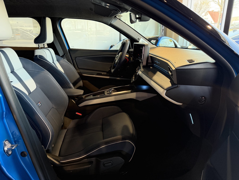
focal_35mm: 24
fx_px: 166
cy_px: 90
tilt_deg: -17.4
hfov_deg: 71.6
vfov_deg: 56.8
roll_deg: +0.6
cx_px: 120
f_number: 1.78
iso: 320
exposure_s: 1/100
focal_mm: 6.76
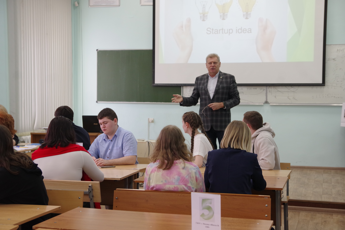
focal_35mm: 57
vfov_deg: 23.8
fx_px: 546
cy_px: 115
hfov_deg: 35.1
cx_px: 172
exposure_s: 1/160
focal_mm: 38.13
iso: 1600
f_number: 4
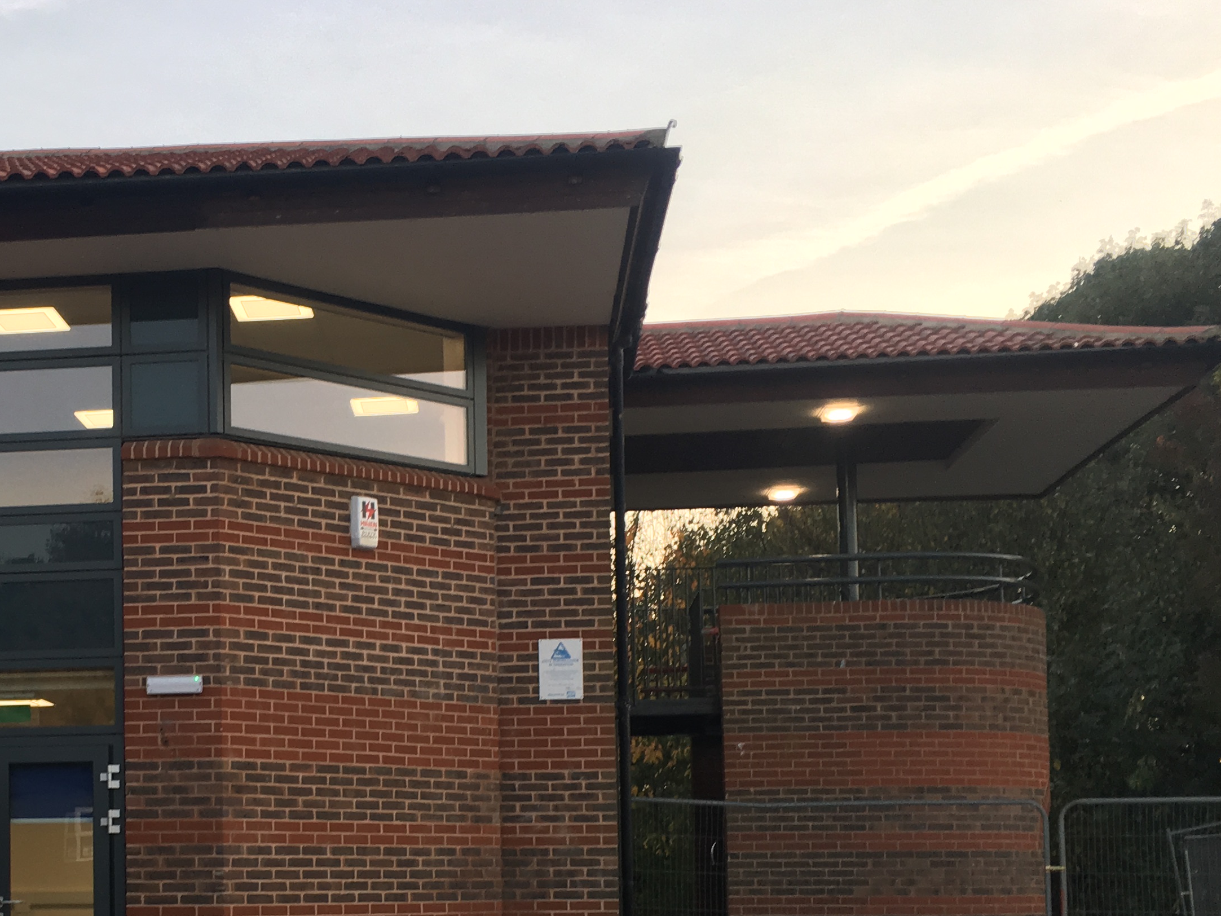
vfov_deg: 26.4
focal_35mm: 54
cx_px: 232
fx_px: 1905
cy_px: 764
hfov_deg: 34.4
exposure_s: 1/100
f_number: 2.2
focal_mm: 4.15
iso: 32
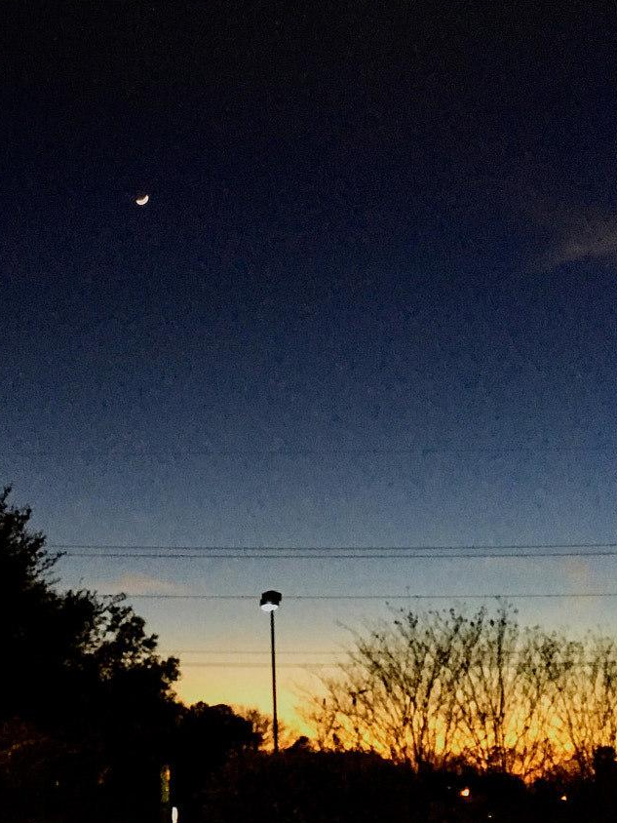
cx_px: 183
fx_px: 1307
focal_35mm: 55
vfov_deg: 34.7
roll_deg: +0.9
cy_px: 304
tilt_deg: +20.4
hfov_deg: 26.3
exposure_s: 1/30
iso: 250
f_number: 2.2
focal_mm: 4.15
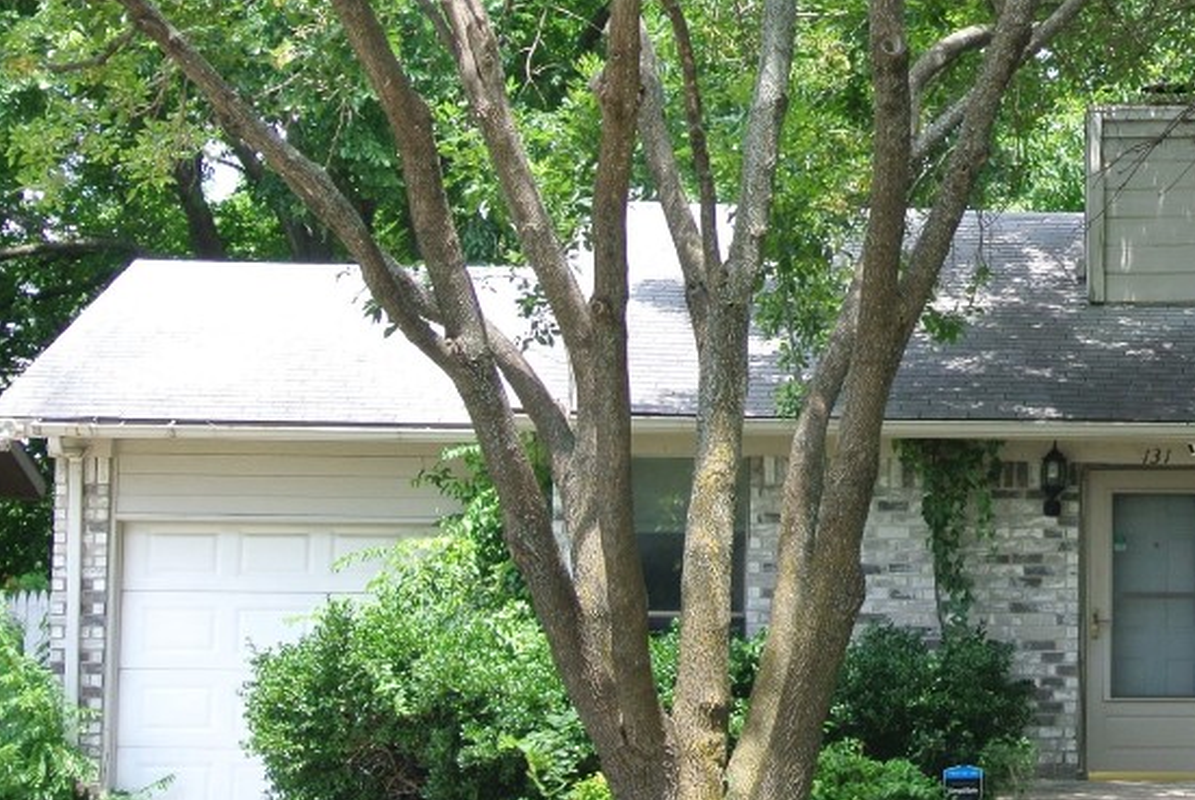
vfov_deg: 13.5
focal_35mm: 102
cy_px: 332
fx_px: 3390
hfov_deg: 19.4
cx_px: 1222
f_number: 4.5
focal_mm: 18.2
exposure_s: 1/125
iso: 100
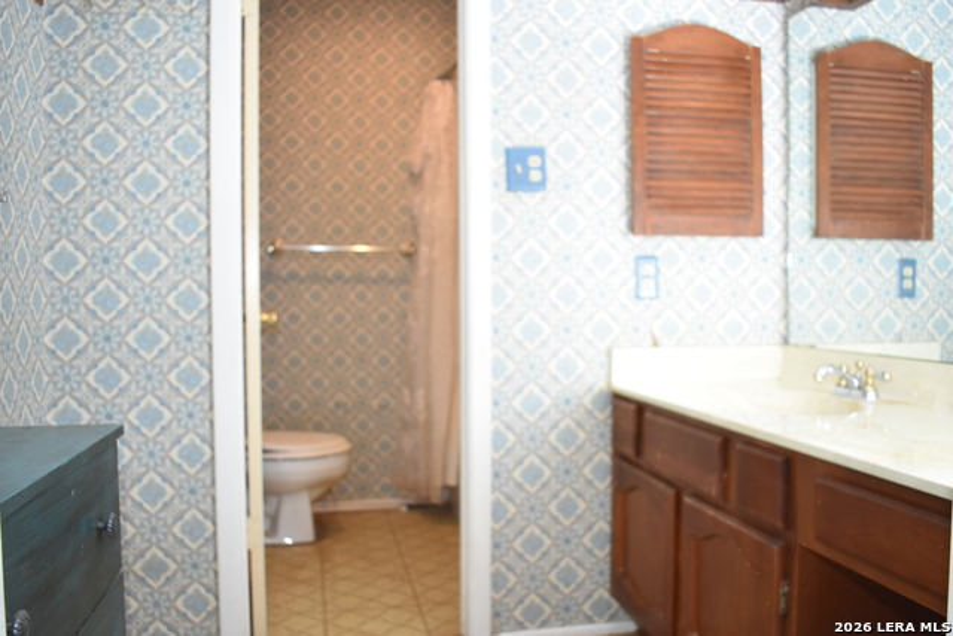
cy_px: 318
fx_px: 794
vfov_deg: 43.6
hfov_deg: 61.9
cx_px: 476
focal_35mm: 30
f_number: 4
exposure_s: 1/60
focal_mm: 20
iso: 900
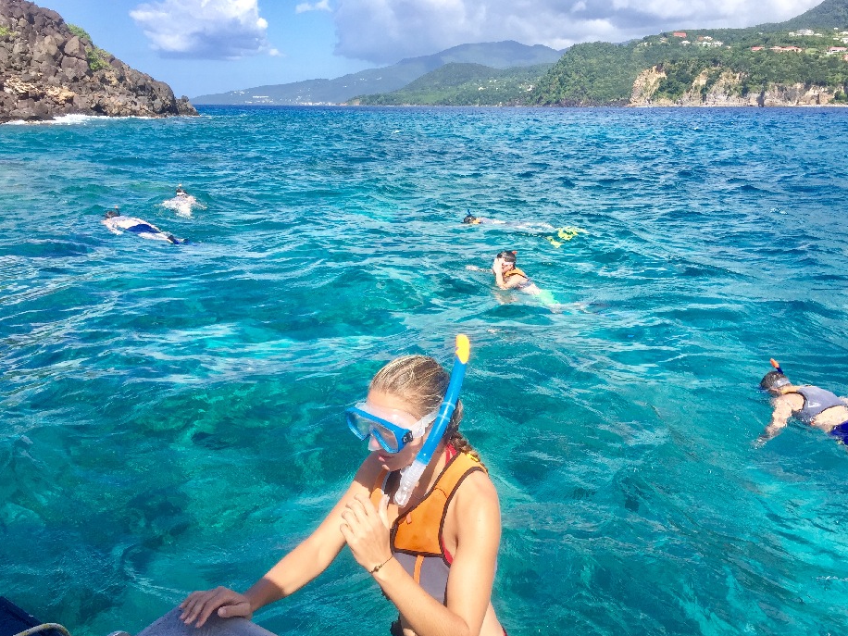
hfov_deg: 58.3
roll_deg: +0.4
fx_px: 759
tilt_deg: -16.6
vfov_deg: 45.4
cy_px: 338
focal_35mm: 31
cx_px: 442
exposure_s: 1/1582
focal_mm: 4.15
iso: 32
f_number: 2.2
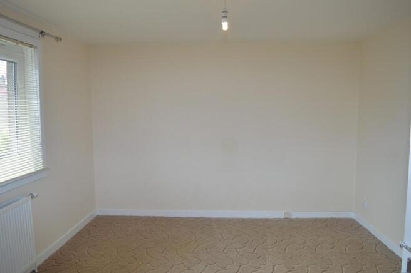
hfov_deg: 67.4
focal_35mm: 27
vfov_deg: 47.8
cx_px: 206
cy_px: 136
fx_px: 308
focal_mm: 18
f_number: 5.6
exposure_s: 1/125
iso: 280
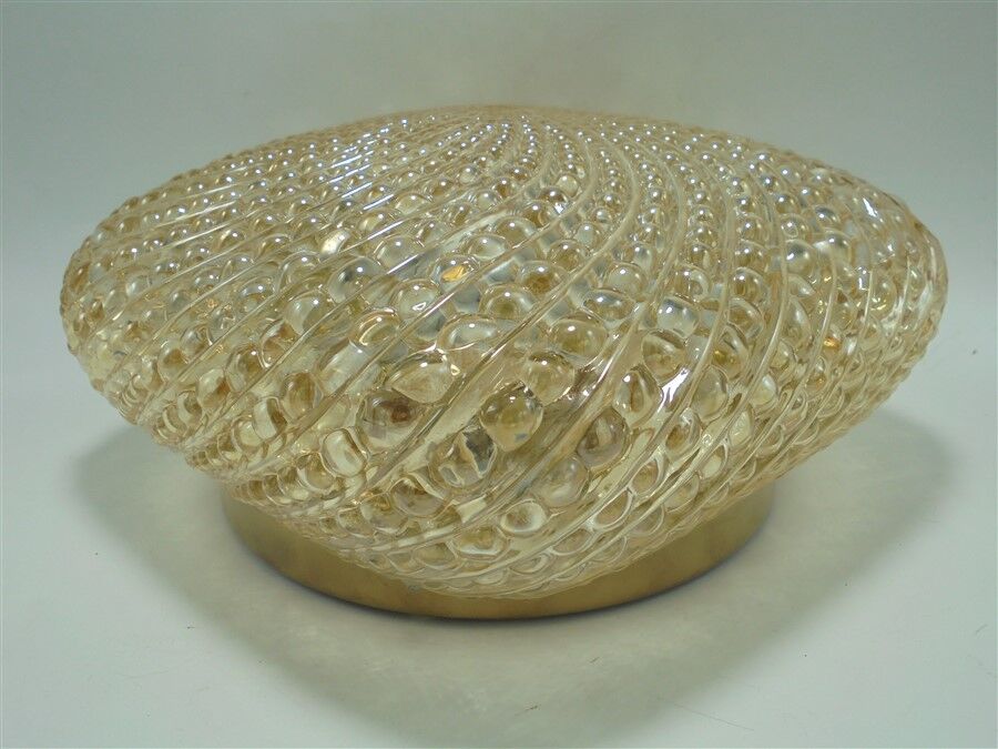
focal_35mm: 34
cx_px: 499
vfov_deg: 41.8
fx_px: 980
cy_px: 374
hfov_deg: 54.0
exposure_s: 1/100
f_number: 4
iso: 100
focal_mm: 6.1
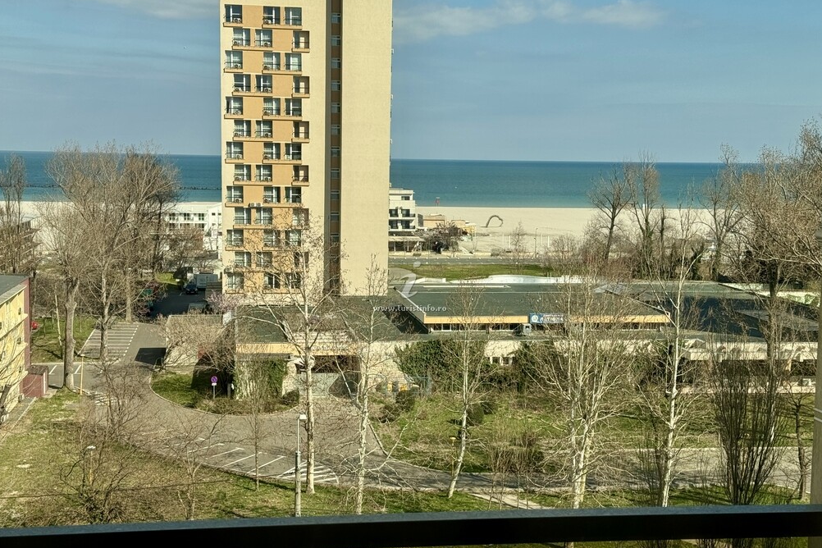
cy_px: 289
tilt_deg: -6.7
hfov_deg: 38.9
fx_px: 1164
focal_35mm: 51
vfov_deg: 26.5
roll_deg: -1.0
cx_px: 413
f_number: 1.78
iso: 64
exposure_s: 1/2959
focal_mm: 6.76
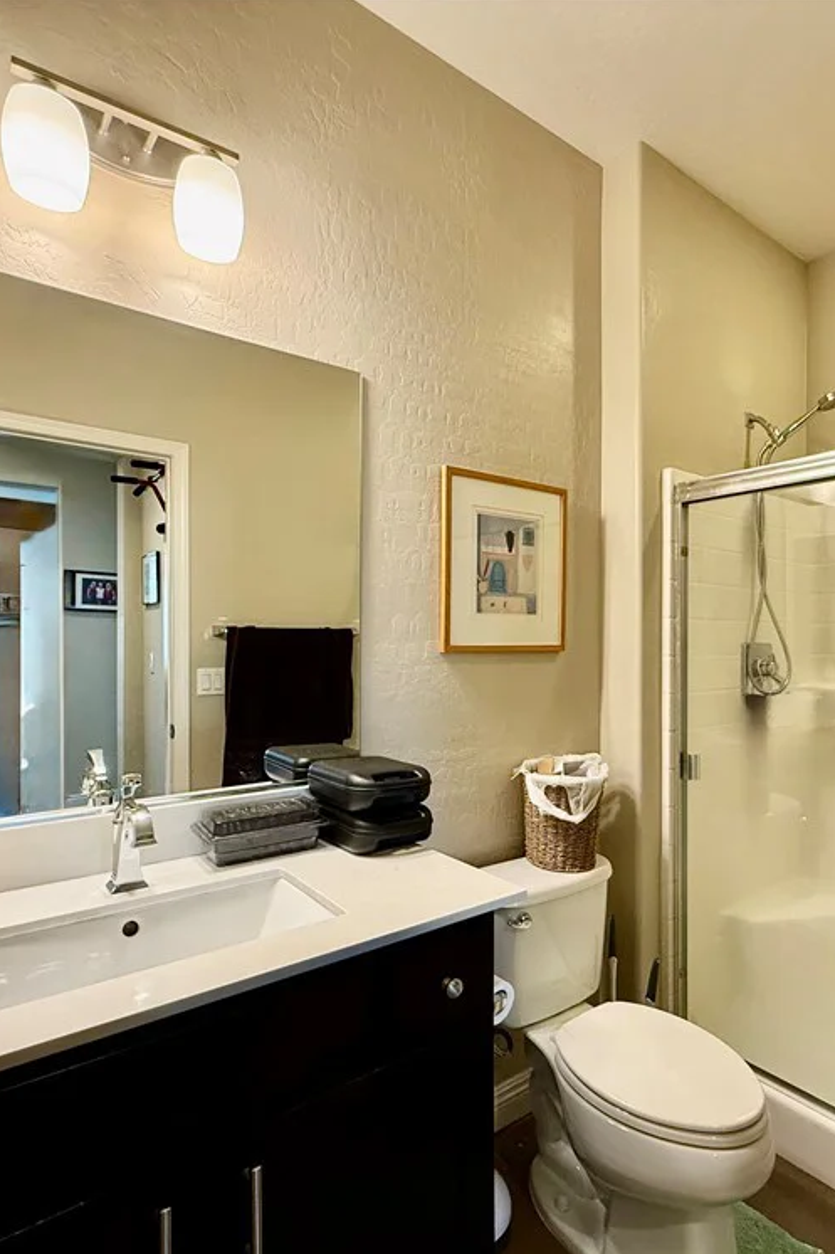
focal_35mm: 20
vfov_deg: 84.0
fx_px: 696
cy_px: 642
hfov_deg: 60.9
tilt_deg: +0.1
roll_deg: -0.1
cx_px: 534
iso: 250
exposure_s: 1/60
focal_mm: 2.22
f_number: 2.2
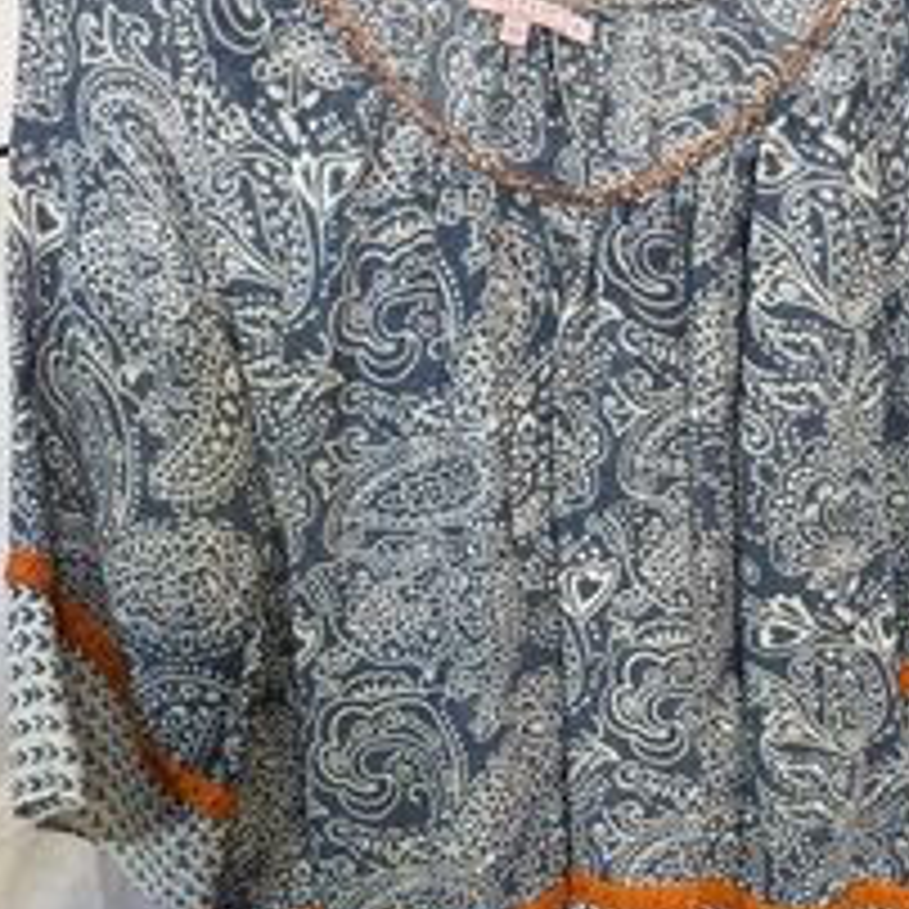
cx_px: 605
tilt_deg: -19.5
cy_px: 594
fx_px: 1188
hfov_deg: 41.3
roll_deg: +4.3
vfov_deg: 41.4
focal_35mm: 40
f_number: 1.78
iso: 125
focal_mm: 6.76
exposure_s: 1/60
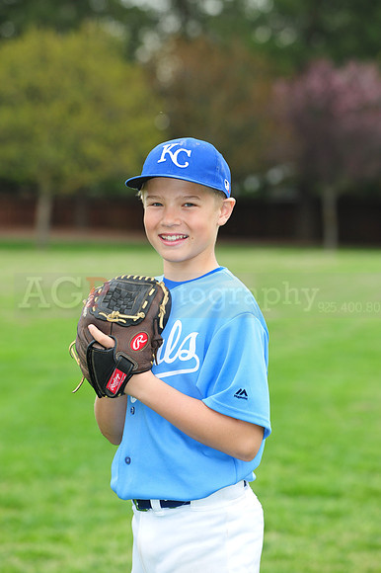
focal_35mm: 175
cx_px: 190
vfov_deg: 11.8
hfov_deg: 7.8
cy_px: 286
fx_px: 2781
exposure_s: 1/200
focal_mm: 175
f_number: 7.1
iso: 400
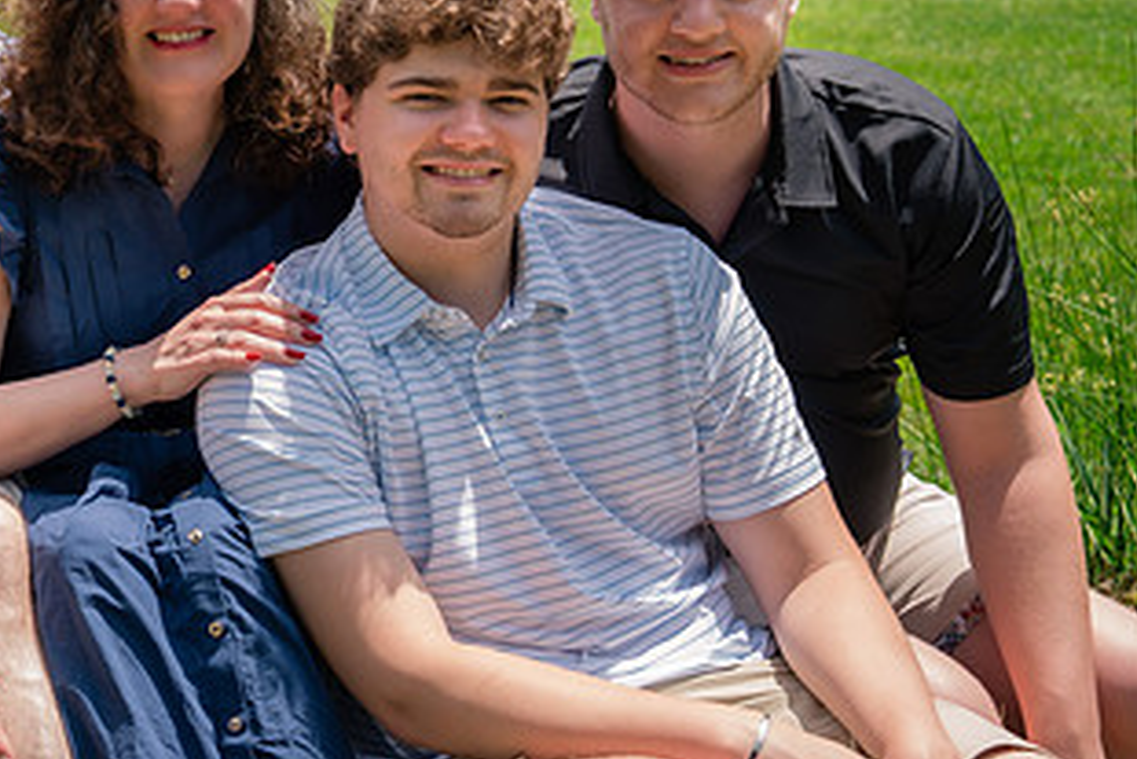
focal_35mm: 86
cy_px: 324
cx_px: 77
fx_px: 2717
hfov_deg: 22.9
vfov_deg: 15.9
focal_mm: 46
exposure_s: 1/250
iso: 50
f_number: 5
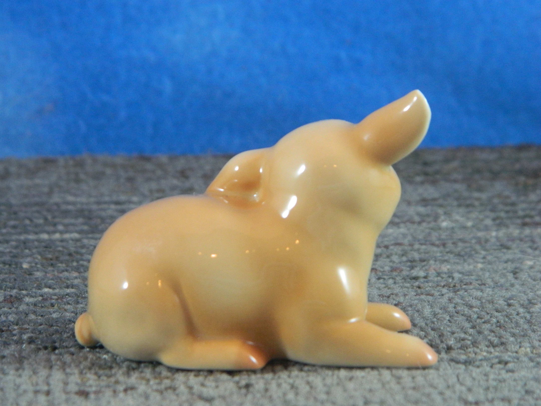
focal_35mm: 129
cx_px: 270
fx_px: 2016
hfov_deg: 15.3
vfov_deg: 11.5
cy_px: 203
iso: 400
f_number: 4.7
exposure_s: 1/25
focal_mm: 23.2
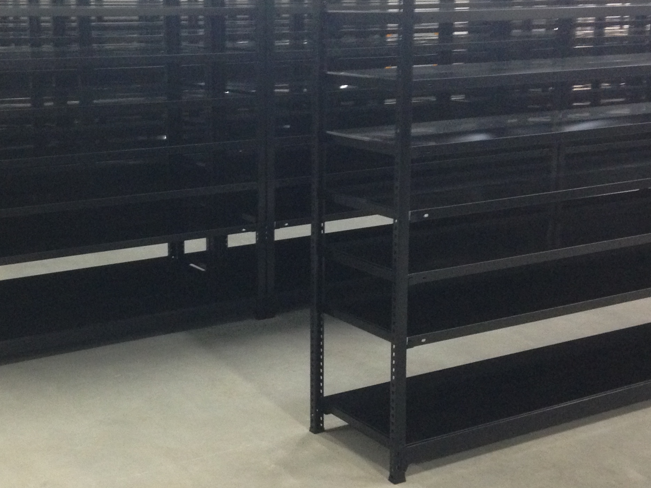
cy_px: 184
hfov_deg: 33.1
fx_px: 1091
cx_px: 240
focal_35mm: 58
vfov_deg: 25.2
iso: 250
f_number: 2.4
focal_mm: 4.12
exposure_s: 1/20
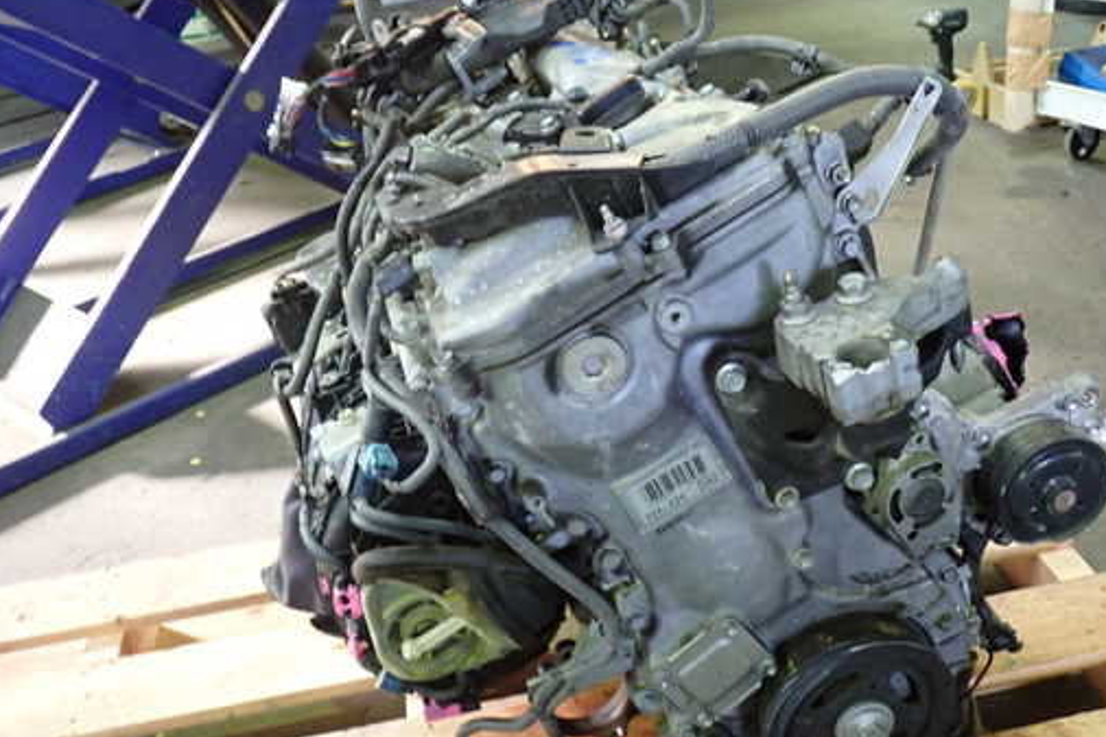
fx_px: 1136
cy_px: 394
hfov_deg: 51.7
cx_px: 636
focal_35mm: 37
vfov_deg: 35.9
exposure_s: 1/30
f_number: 2.3
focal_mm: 5.4
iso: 400
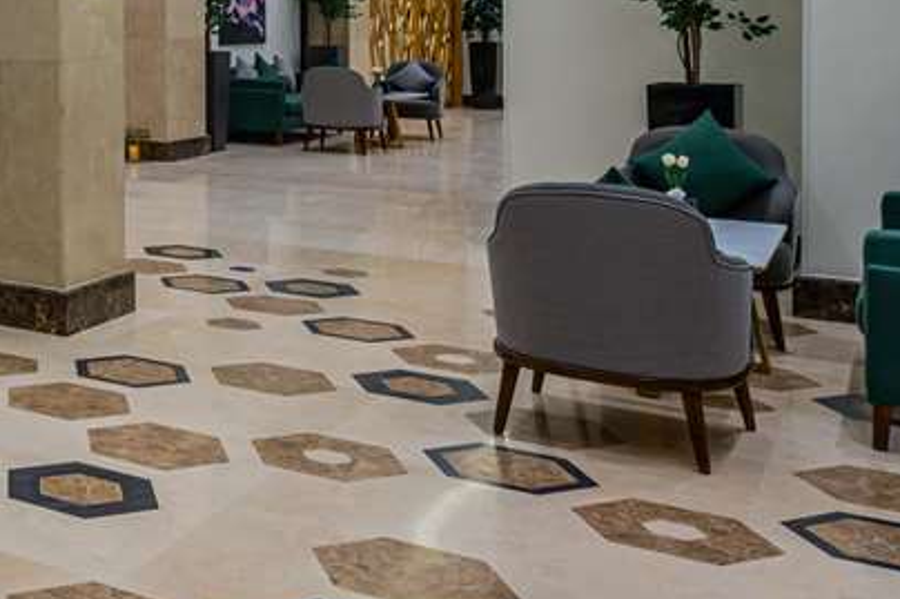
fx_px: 1299
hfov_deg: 30.5
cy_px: 23
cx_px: -256
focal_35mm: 52
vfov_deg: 24.9
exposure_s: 1.3
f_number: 13
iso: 100
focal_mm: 14
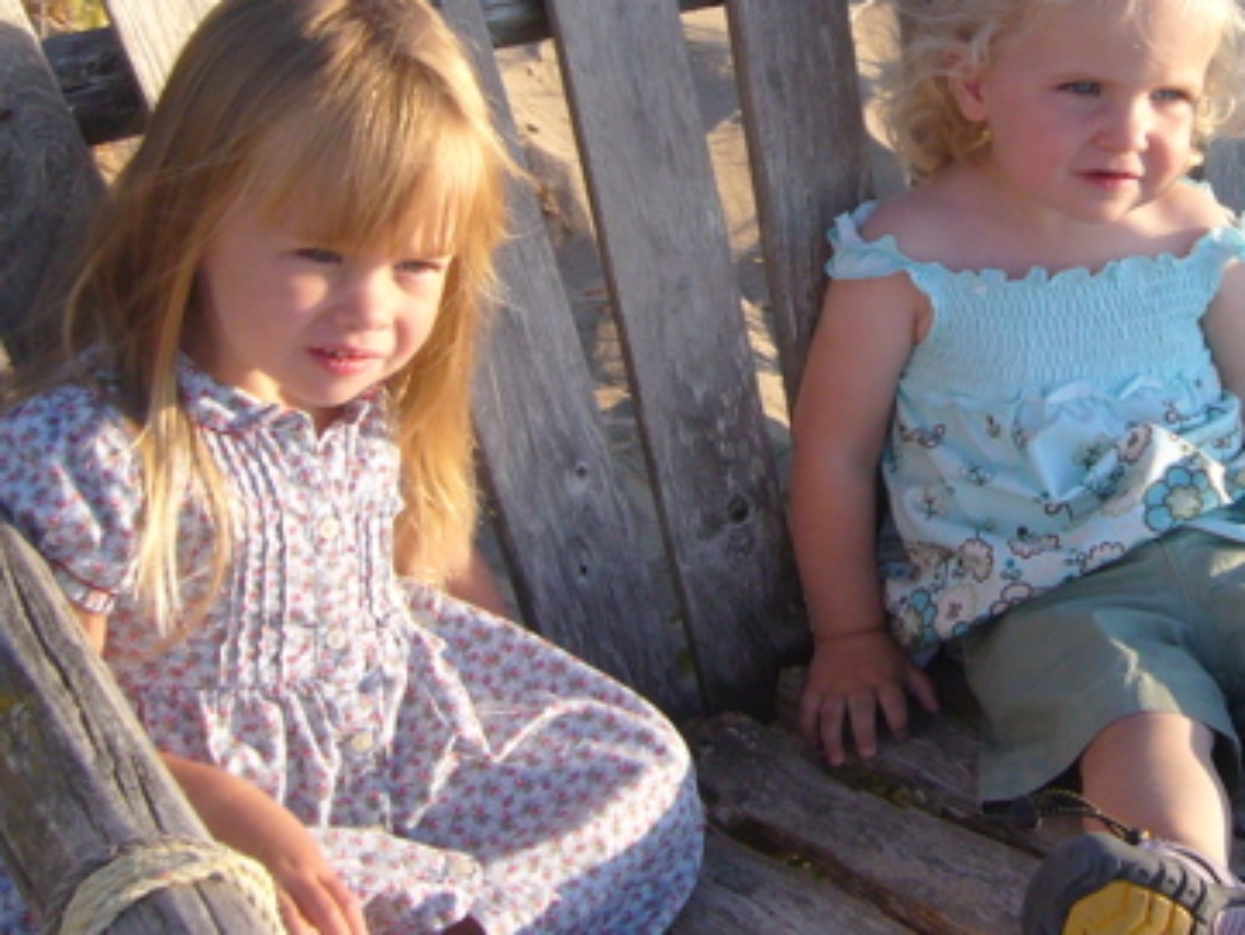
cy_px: 121
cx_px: 973
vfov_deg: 15.7
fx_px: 3346
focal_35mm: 93
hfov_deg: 20.9
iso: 80
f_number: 5.6
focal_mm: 5.8
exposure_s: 1/160
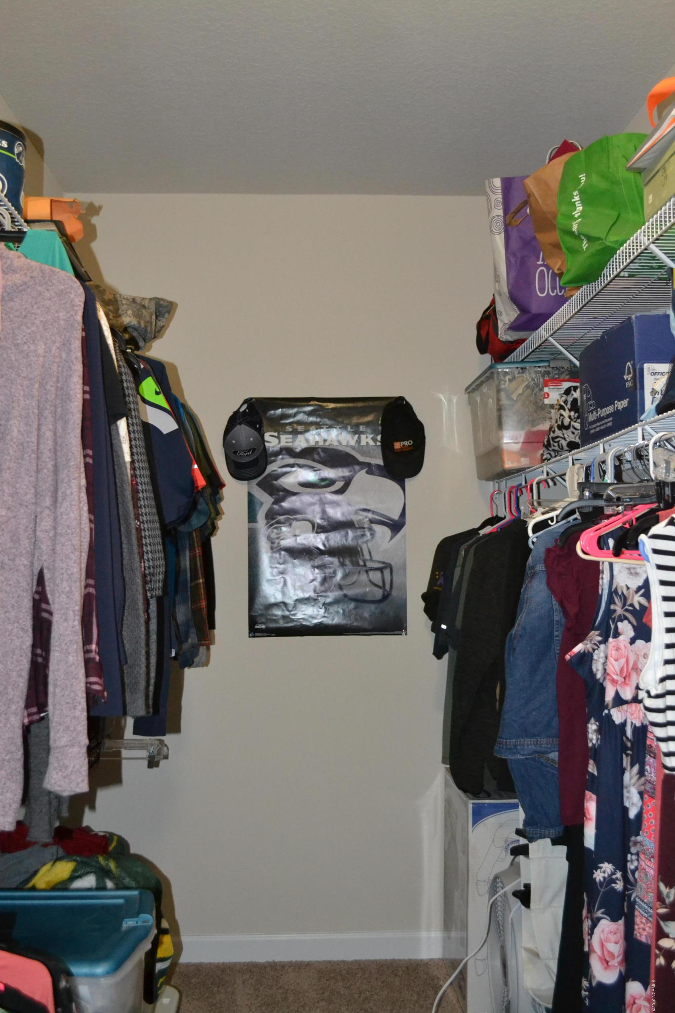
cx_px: 338
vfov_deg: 49.6
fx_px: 1097
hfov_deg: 34.2
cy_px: 506
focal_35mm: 39
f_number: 4.2
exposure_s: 1/60
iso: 3200
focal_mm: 26
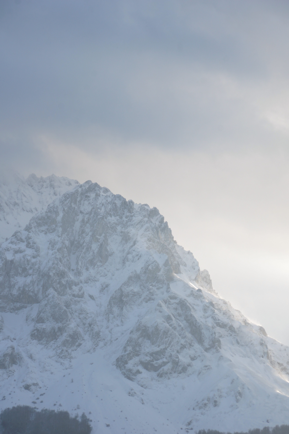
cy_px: 217
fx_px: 2709
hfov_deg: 6.1
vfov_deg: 9.1
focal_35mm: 225
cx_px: 144
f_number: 10
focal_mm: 150
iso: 100
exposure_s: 1/125
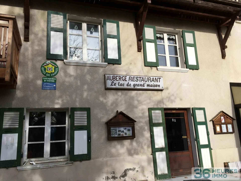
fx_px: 202
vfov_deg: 48.2
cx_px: 120
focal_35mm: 29
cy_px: 90
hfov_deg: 61.7
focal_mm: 4.15
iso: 25
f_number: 2.2
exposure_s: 1/1538
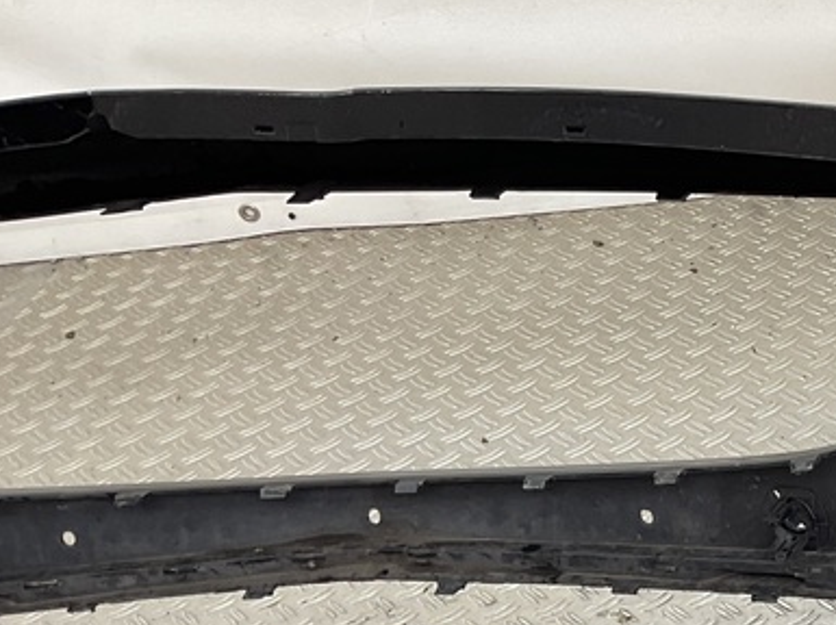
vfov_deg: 18.7
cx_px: 1060
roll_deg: +7.9
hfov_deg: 23.1
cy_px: 671
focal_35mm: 76
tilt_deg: -39.6
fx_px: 1834
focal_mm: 3
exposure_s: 1/100
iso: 32
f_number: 1.8
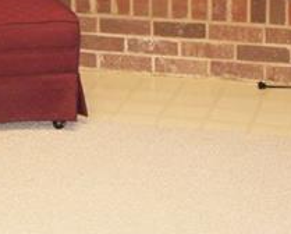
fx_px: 1424
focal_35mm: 165
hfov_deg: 11.6
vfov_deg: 9.0
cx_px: 8
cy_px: -184
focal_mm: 24
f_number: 4
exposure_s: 1/60
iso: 400
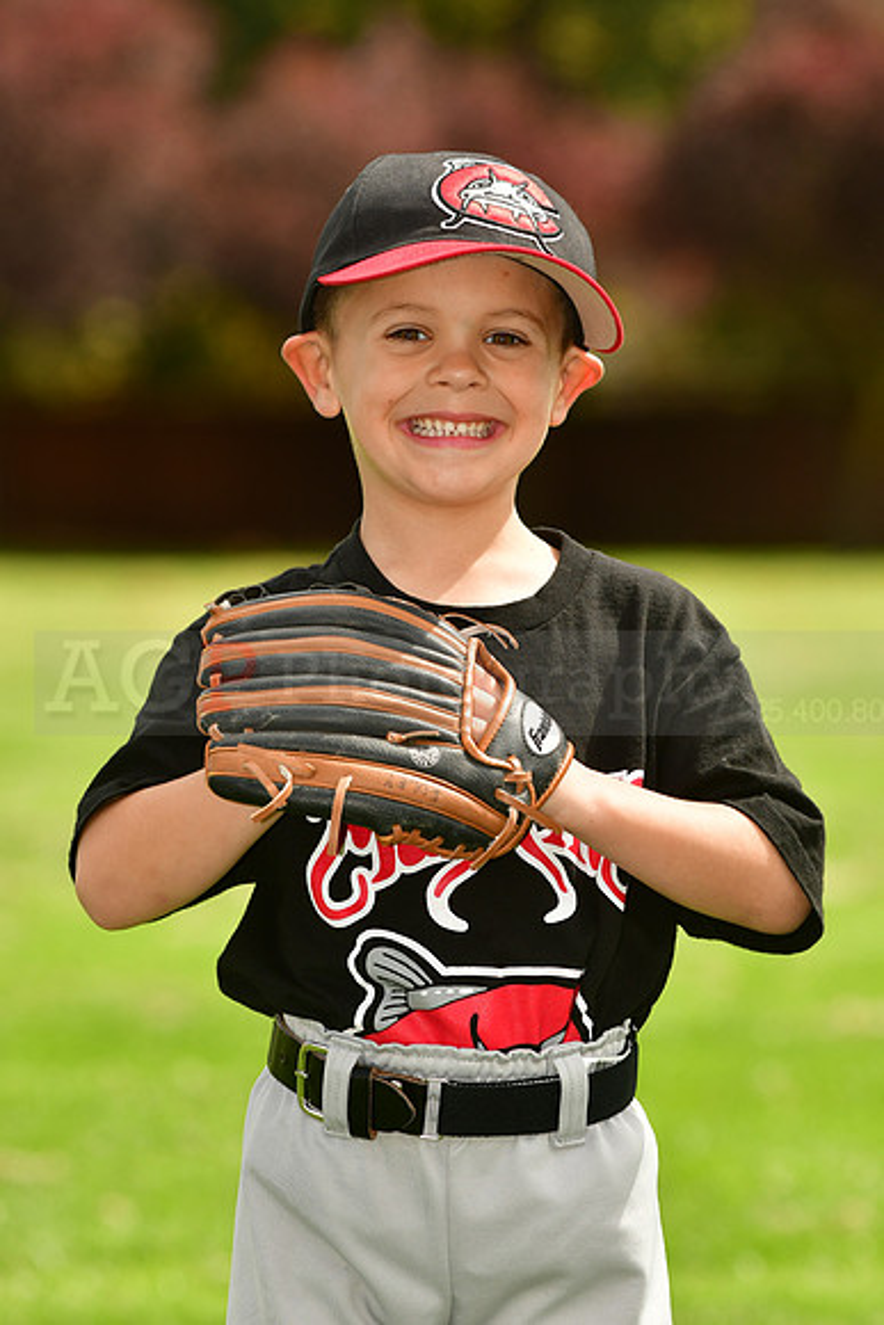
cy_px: 662
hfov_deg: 5.4
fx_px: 9386
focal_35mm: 255
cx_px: 442
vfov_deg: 8.1
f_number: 5
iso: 200
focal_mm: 170
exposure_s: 1/800
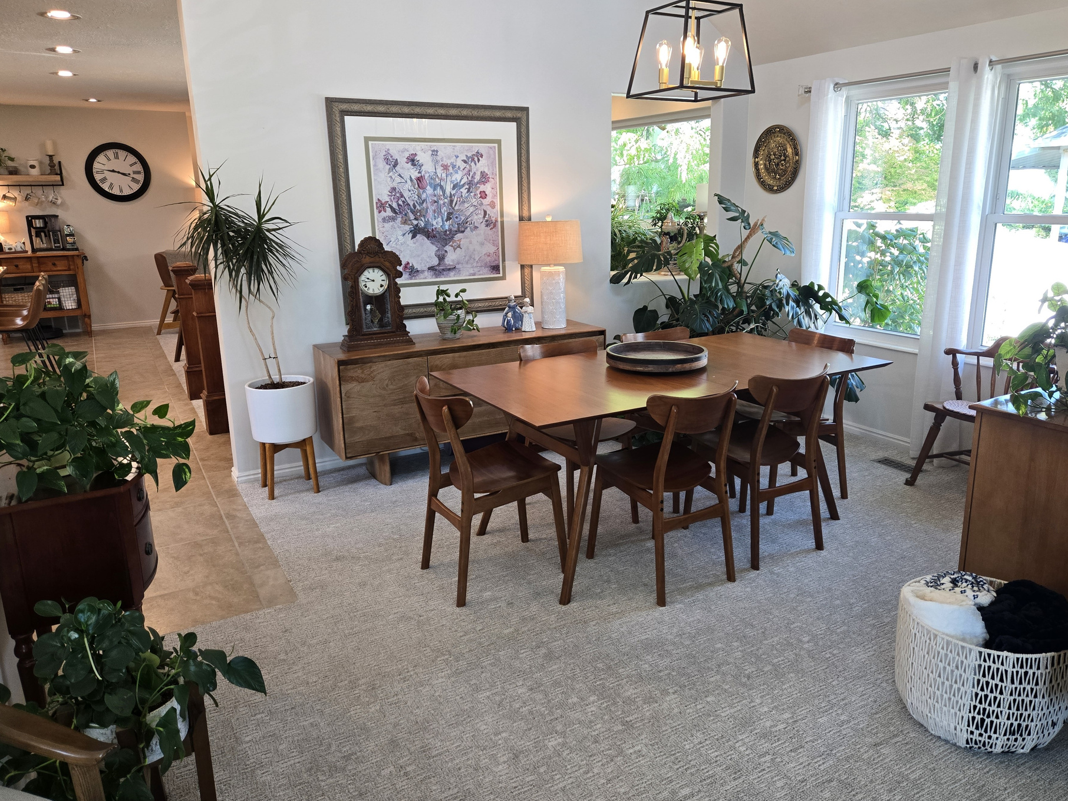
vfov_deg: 53.1
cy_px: 387
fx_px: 802
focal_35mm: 26
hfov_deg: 67.3
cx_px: 563
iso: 125
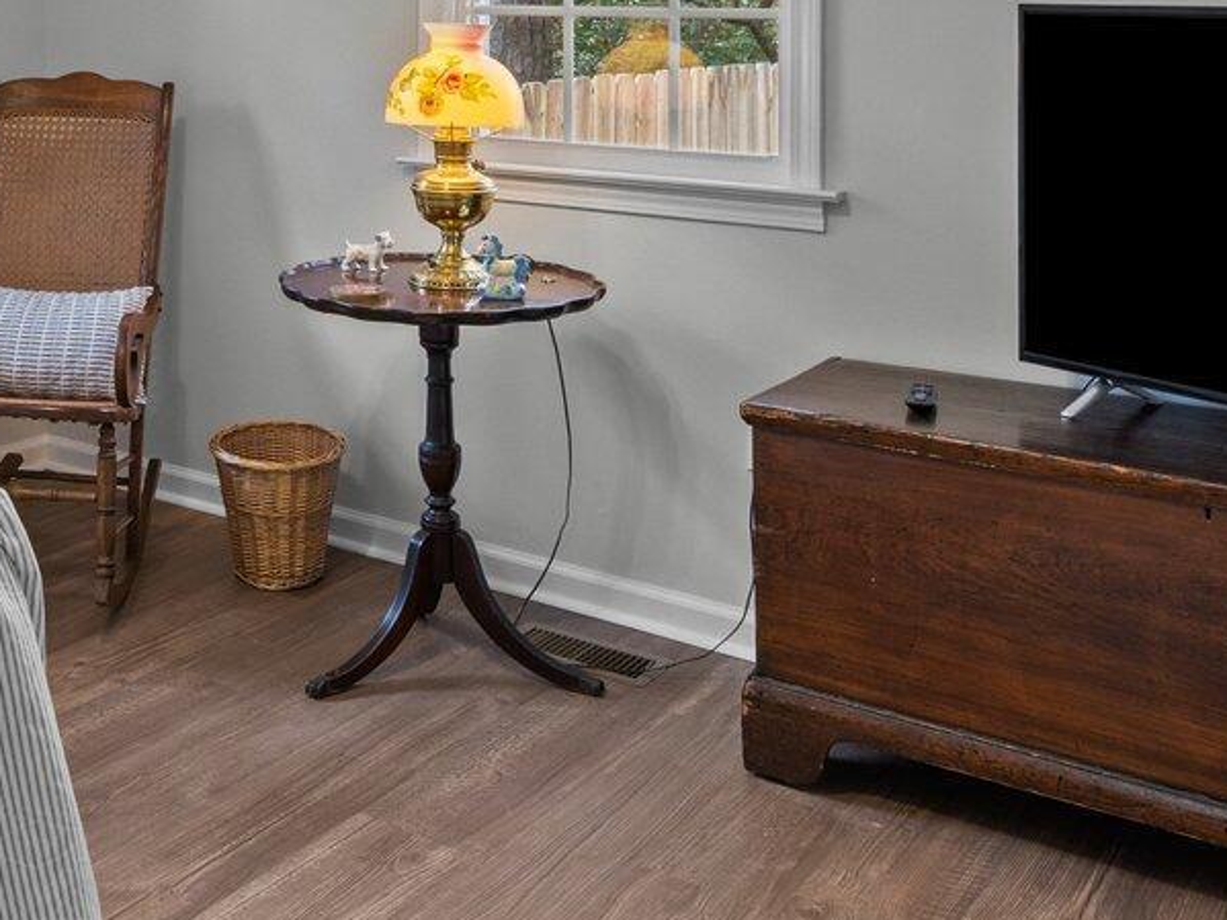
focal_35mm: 46
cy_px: 3
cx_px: 172
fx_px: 1630
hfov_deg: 38.9
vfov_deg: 29.5
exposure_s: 1/2
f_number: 9
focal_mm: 14
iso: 400
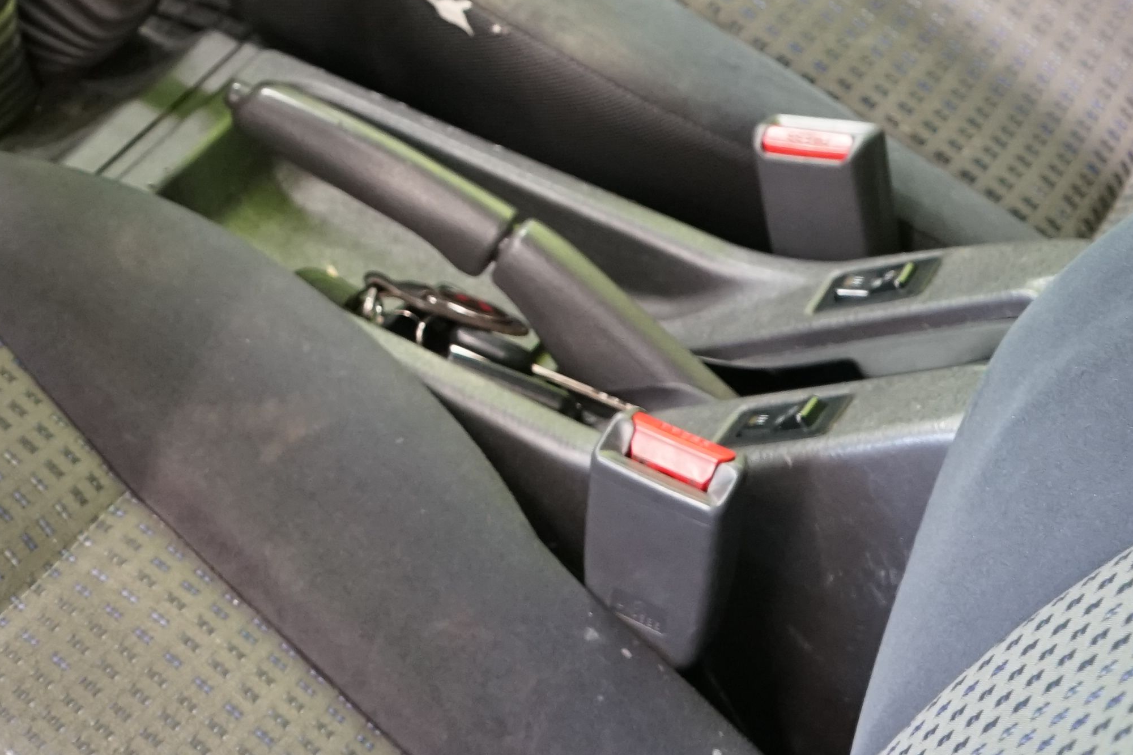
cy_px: -267
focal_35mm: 87
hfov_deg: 22.0
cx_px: -155
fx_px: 2738
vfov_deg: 14.9
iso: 2000
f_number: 5
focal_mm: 29
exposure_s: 1/15
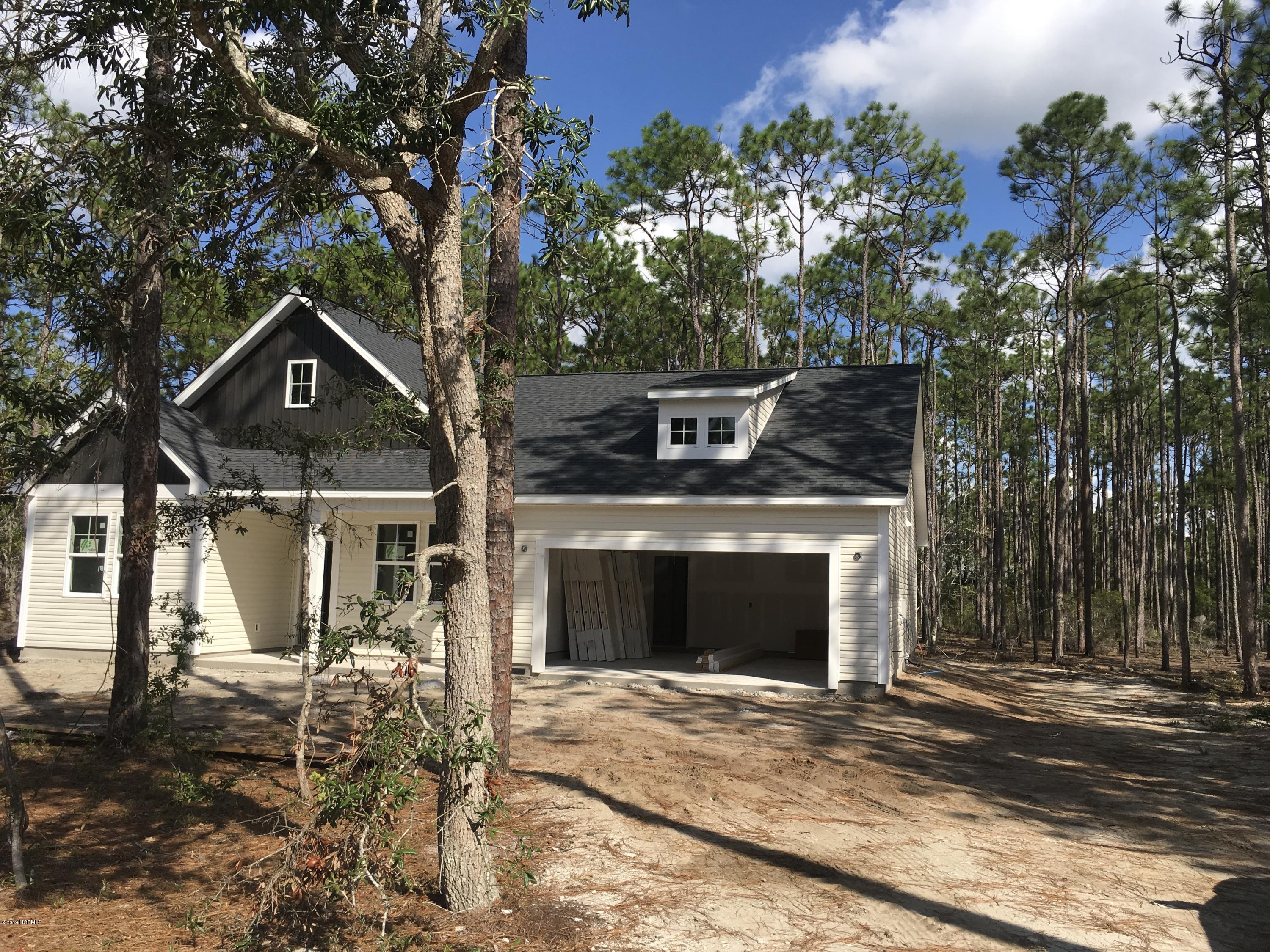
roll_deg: -0.2
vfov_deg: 48.2
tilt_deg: +5.2
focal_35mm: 29
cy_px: 476
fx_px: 1064
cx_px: 635
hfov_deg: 61.7
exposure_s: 1/1709
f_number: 2.2
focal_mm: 4.15
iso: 25
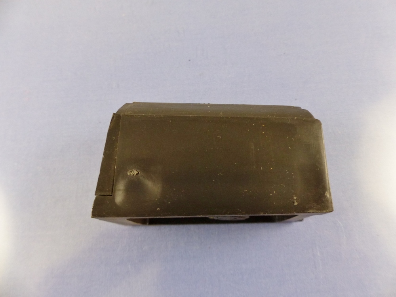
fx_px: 286
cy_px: 148
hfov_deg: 69.4
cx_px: 198
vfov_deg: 54.9
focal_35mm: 25
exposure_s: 1/60
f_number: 2.8
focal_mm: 4.5
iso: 250
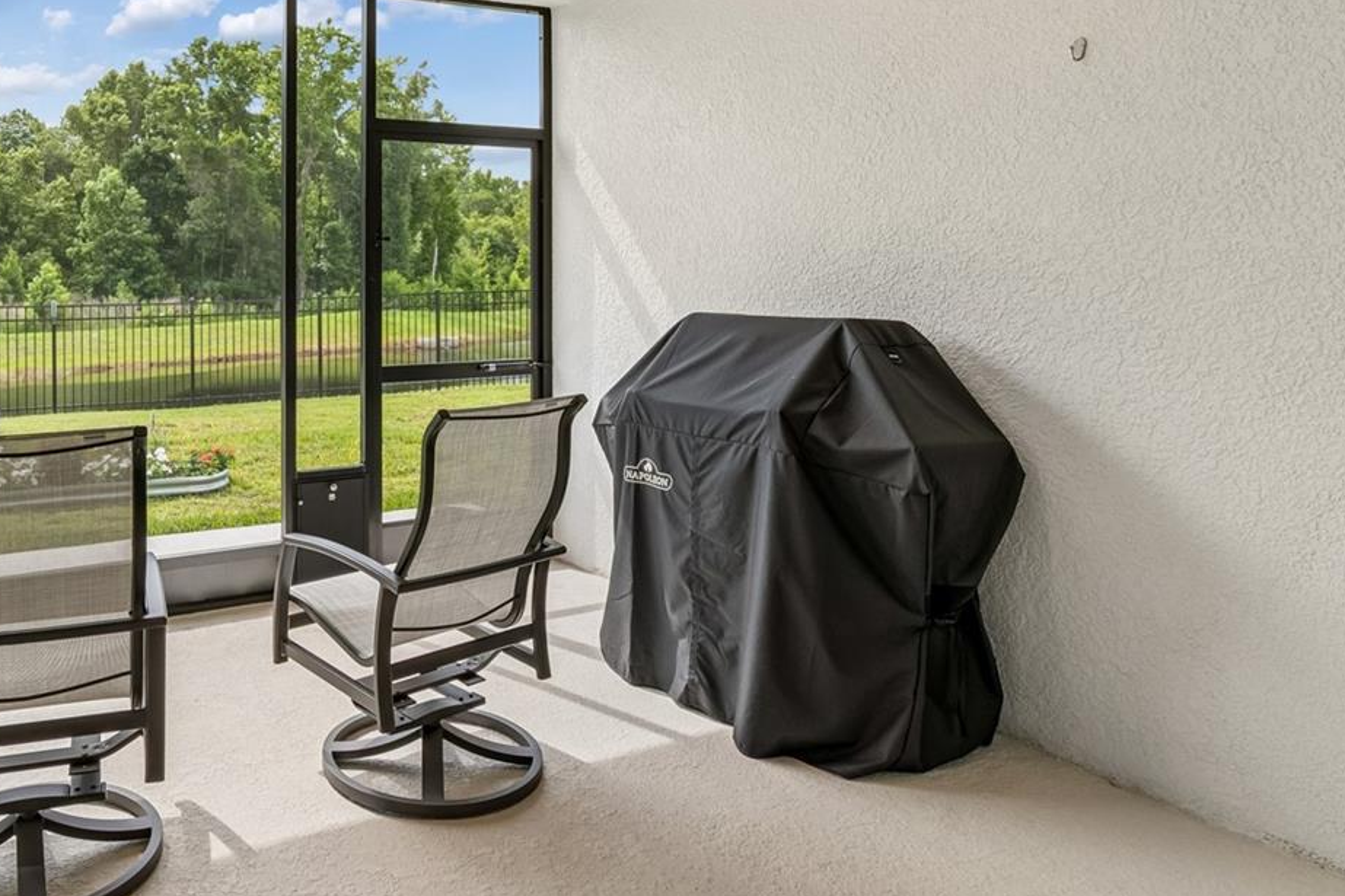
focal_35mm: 26
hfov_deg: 66.6
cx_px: 398
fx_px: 971
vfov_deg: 48.8
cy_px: 304
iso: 100
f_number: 7.1
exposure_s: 1/200
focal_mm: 10
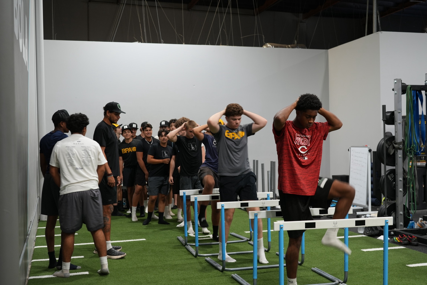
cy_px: 142
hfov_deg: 44.5
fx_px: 522
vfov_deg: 30.5
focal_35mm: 44
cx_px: 214
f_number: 4.5
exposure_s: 1/50
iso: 500
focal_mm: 44
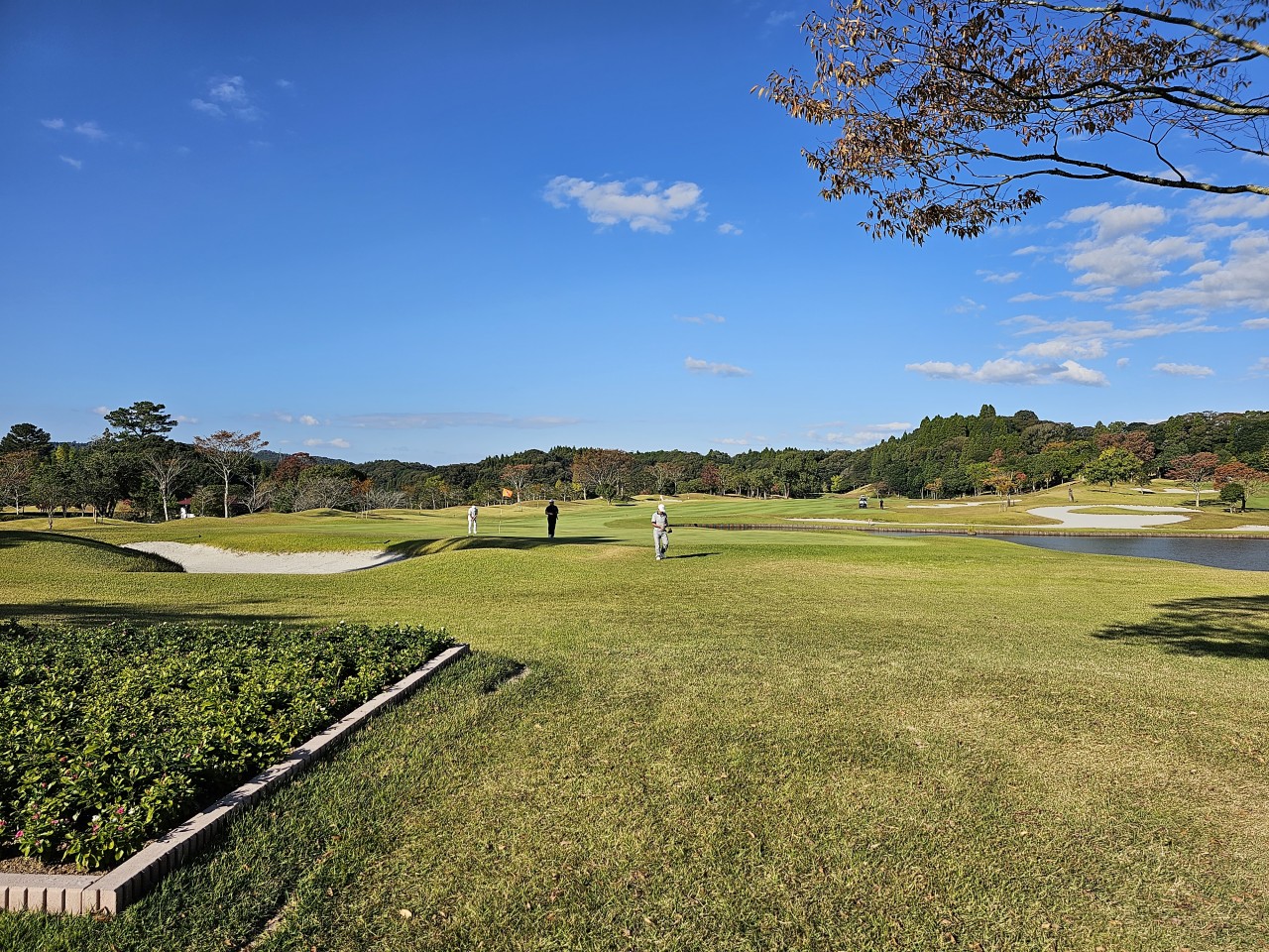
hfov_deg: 73.9
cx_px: 634
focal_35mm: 23
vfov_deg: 58.9
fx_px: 843
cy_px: 476
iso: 16
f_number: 1.7
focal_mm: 6.3
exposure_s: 1/1529
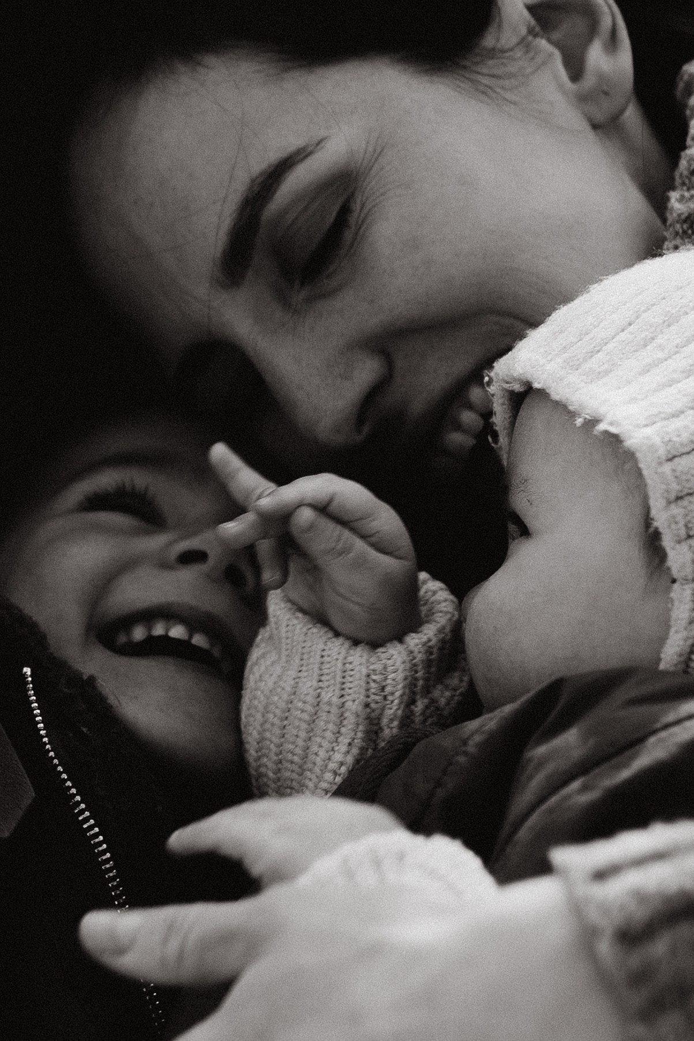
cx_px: -201
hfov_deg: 9.9
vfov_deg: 15.1
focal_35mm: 136
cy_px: 401
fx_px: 3930
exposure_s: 1/200
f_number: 2
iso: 50
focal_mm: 35
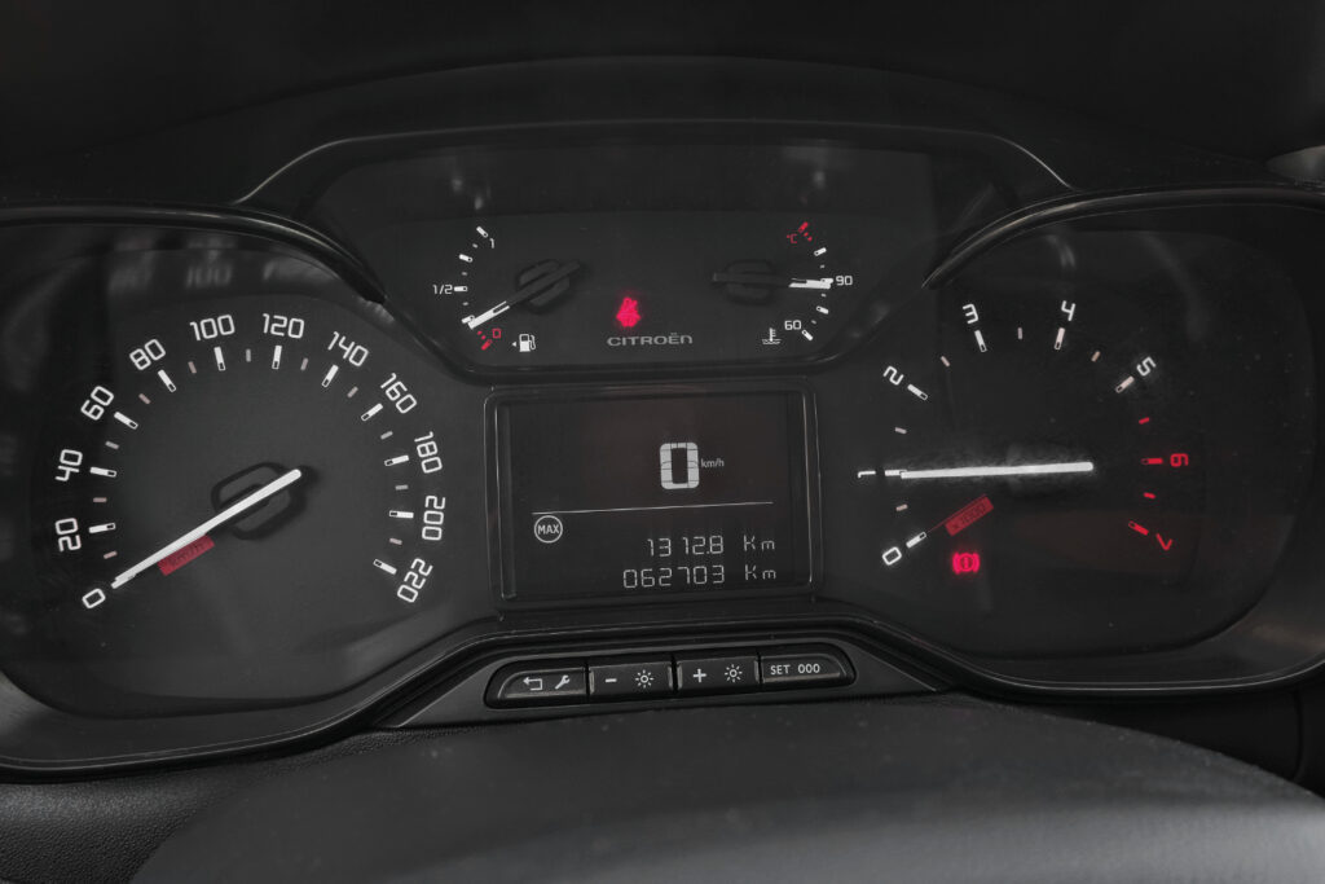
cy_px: 442
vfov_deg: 43.6
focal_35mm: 30
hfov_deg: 61.9
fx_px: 1104
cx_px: 662
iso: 2000
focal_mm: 20.3
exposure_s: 1/125
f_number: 9
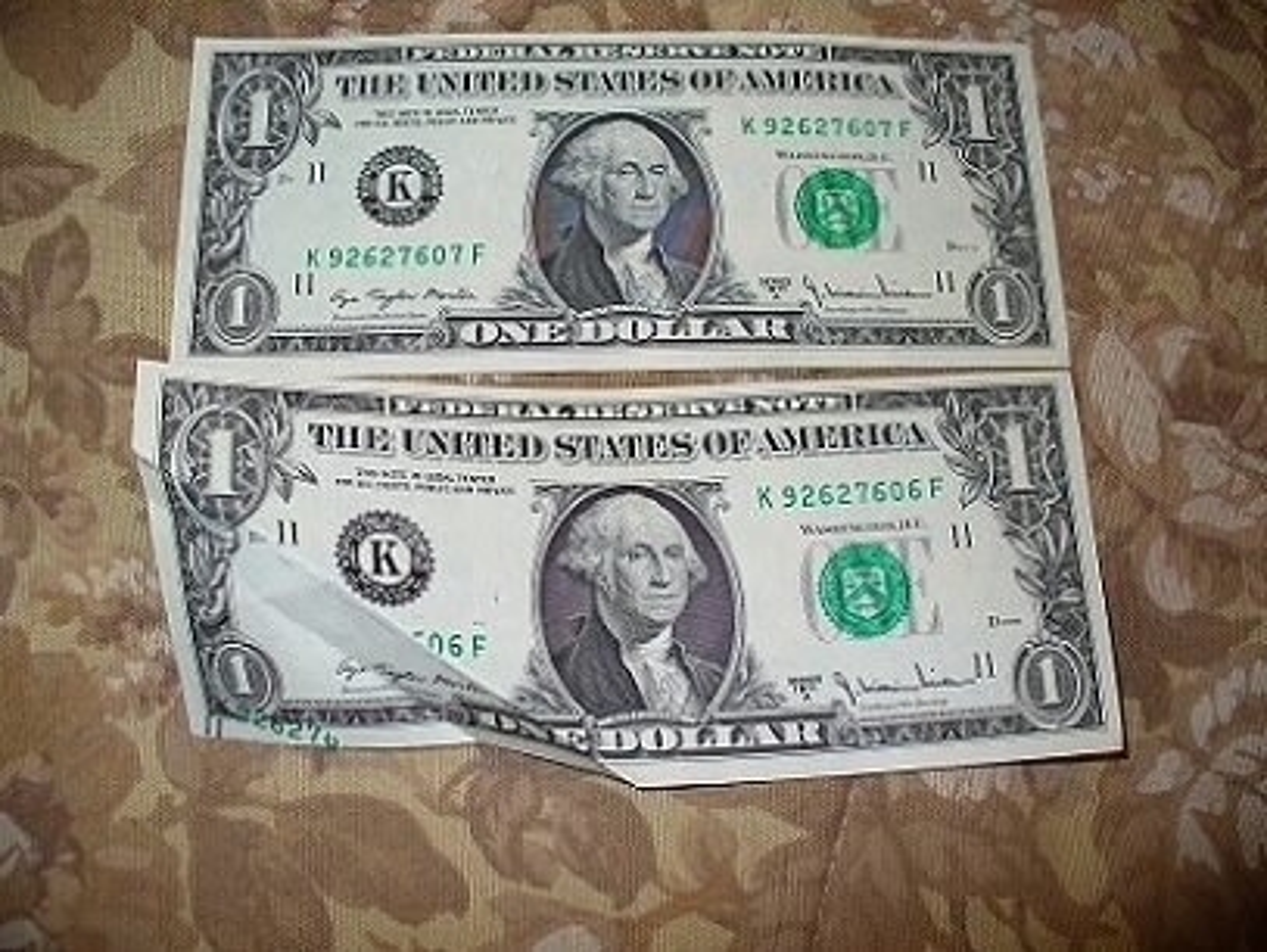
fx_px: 1355
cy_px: 476
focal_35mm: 37
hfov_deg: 50.1
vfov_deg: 38.7
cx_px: 634
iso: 64
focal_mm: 6.1
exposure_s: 1/60
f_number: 2.8
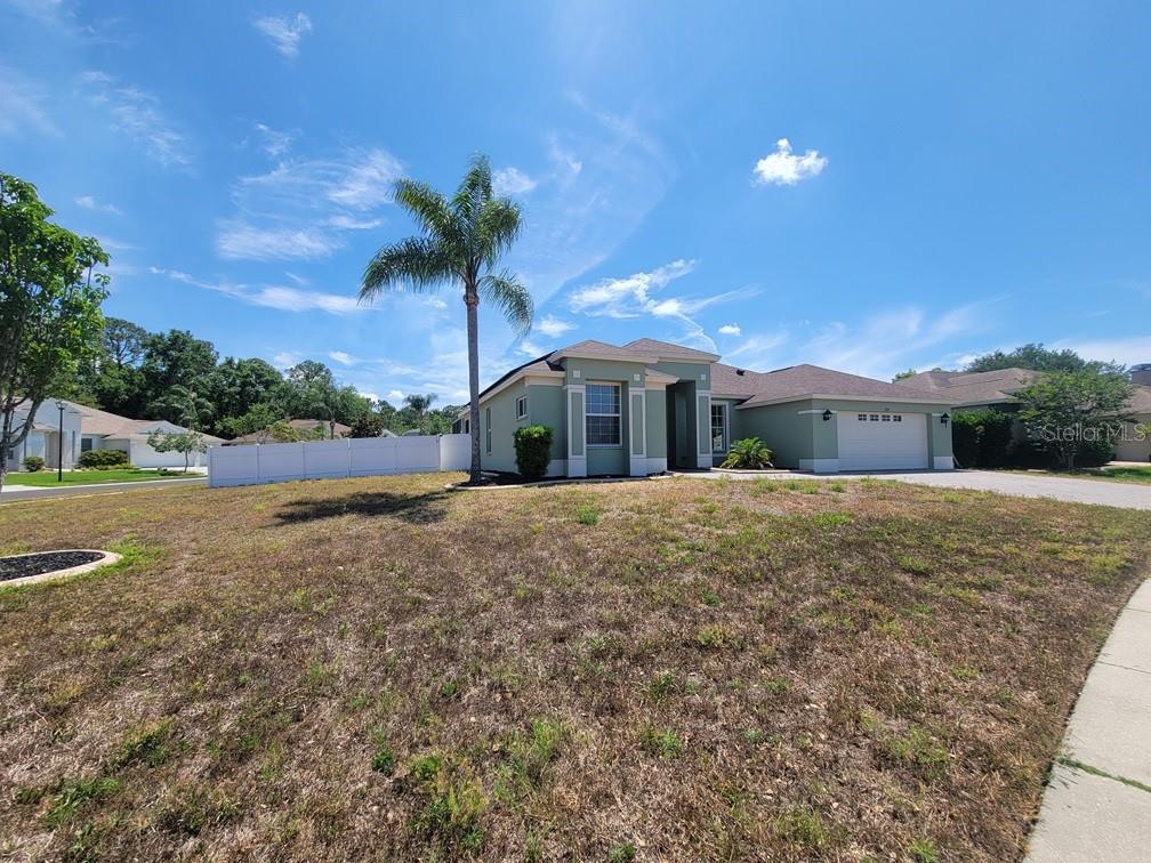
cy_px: 432
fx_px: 432
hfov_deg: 106.2
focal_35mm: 13
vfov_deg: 89.9
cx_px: 576
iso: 50
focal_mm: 2.2
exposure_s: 1/1628
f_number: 2.2
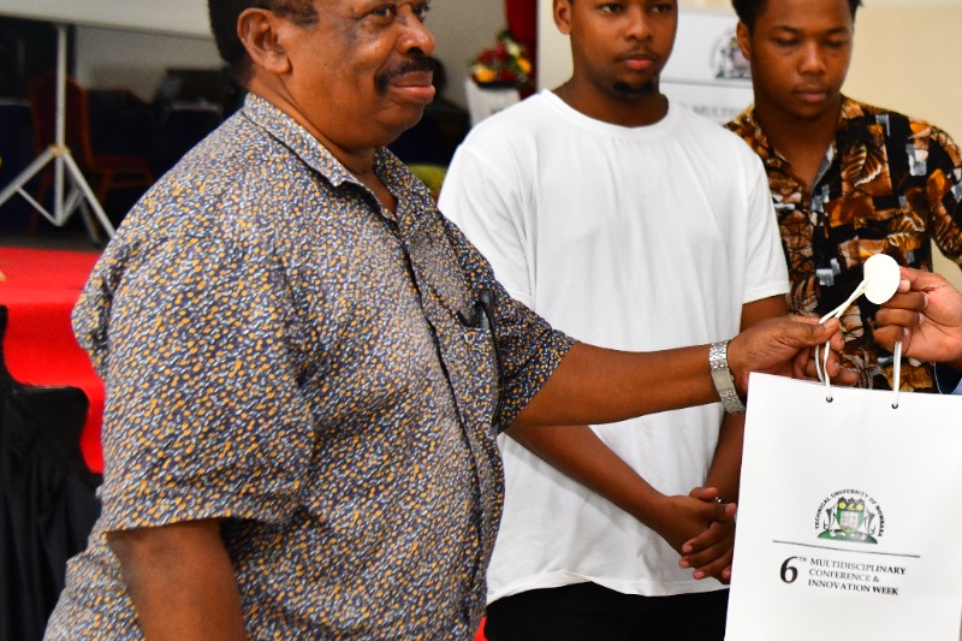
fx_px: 2137
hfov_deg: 24.5
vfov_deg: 17.1
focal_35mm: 80
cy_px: 350
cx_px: 895
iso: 1000
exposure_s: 1/160
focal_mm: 40
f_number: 4
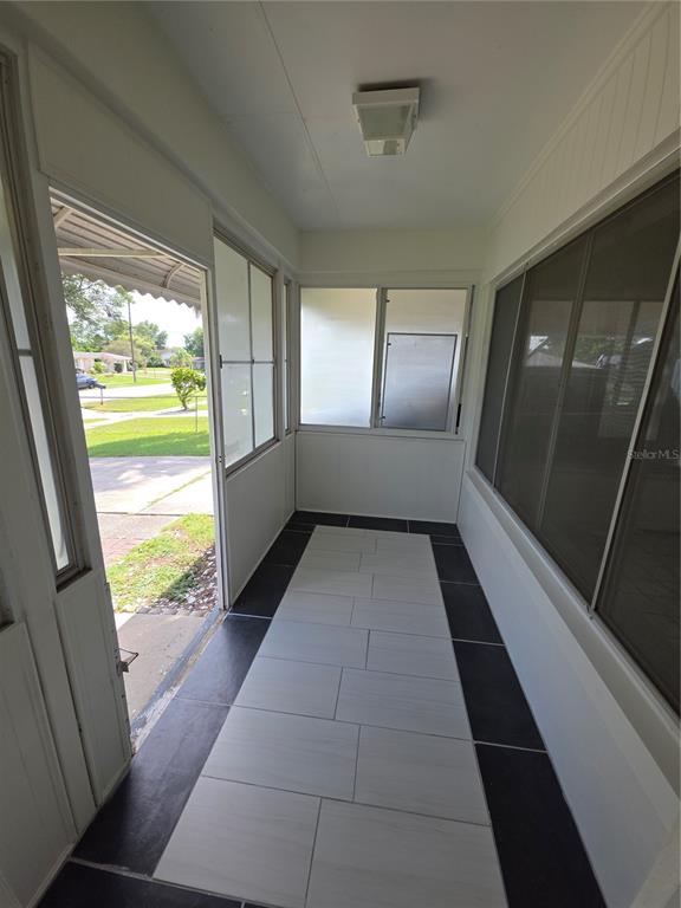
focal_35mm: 13
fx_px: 341
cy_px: 454
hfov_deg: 89.9
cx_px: 340
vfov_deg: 106.2
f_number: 1.9
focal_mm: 2.2
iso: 40
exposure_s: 1/479
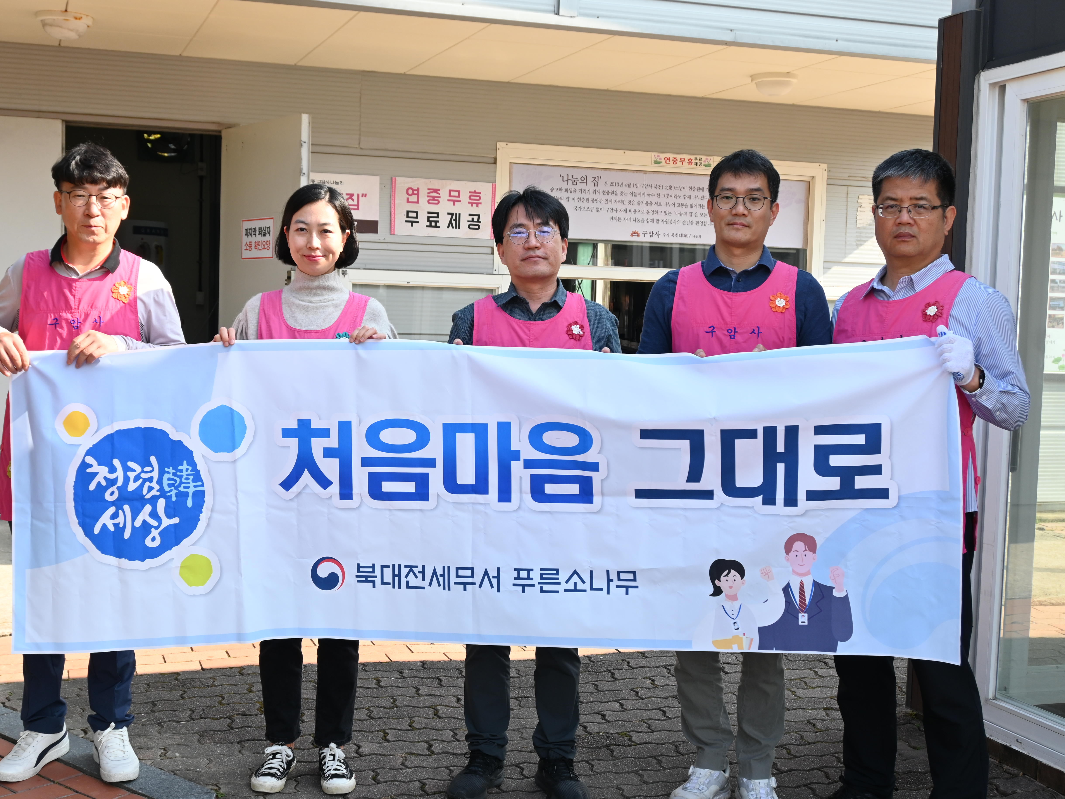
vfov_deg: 32.0
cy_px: 404
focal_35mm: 45
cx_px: 489
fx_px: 1393
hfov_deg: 41.8
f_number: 5.6
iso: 200
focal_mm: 27.5
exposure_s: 1/250
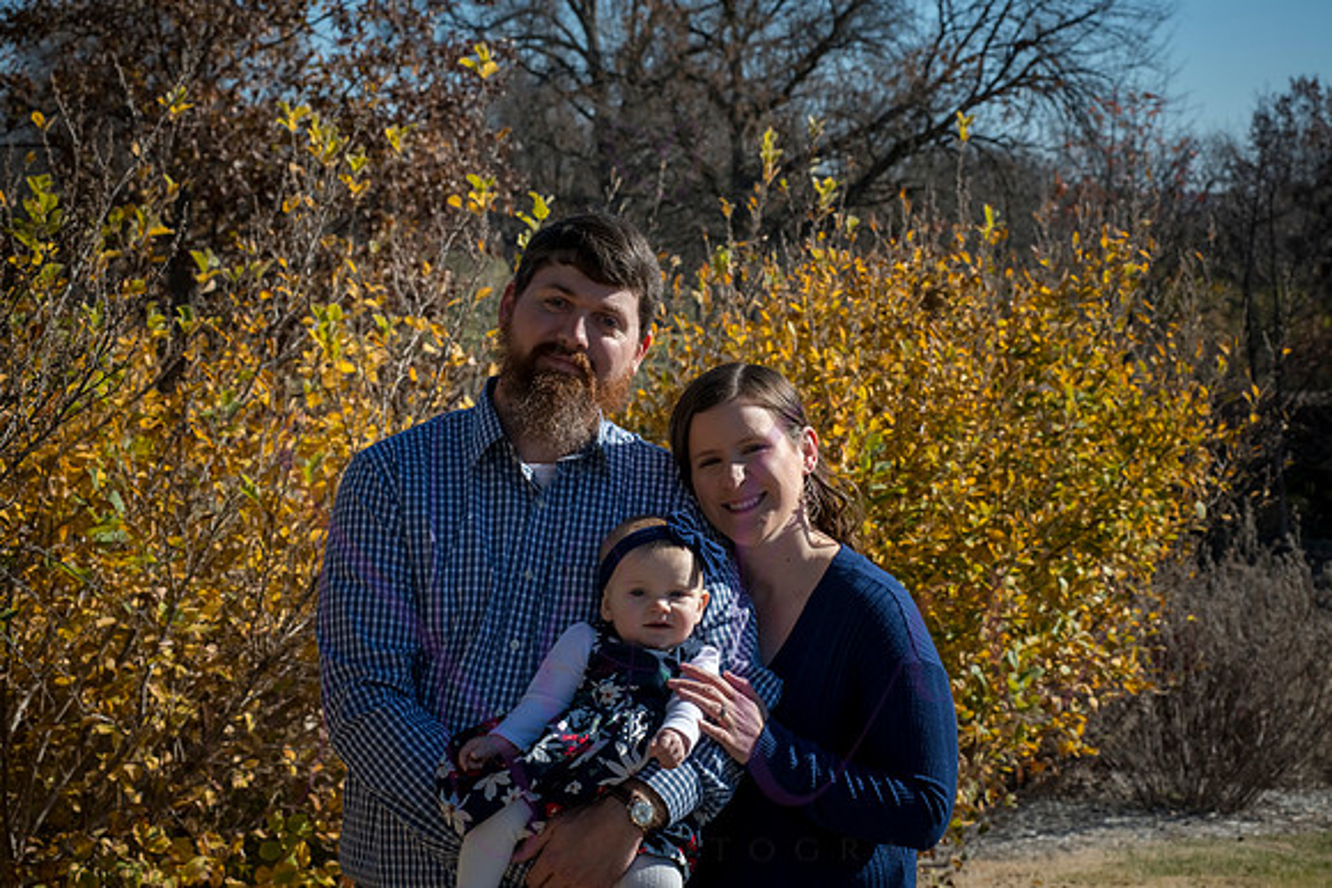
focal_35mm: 80
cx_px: 666
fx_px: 2961
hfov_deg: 25.4
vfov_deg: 17.1
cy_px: 444
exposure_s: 1/640
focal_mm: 80
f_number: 11
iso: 400
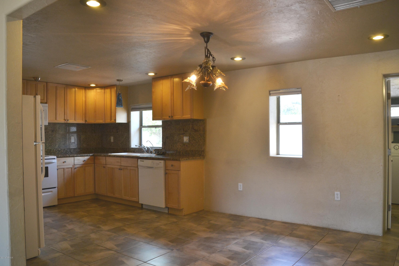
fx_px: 299
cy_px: 133
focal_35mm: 27
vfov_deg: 47.9
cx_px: 200
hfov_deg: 67.4
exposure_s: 1/60
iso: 400
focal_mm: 18
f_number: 4
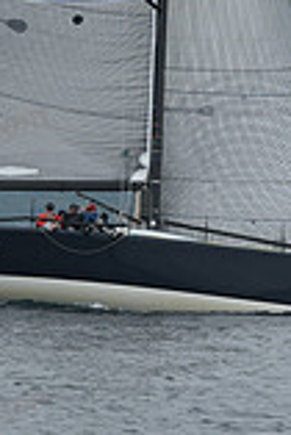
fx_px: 6242
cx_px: 193
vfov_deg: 4.0
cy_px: -25
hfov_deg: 2.7
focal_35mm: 516
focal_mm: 140
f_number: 9
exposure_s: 1/800
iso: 250
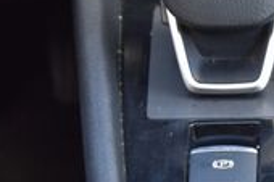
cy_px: 192
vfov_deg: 4.4
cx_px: 343
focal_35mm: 310
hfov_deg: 6.6
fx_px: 2356
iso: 400
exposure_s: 1/25
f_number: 7.1
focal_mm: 55
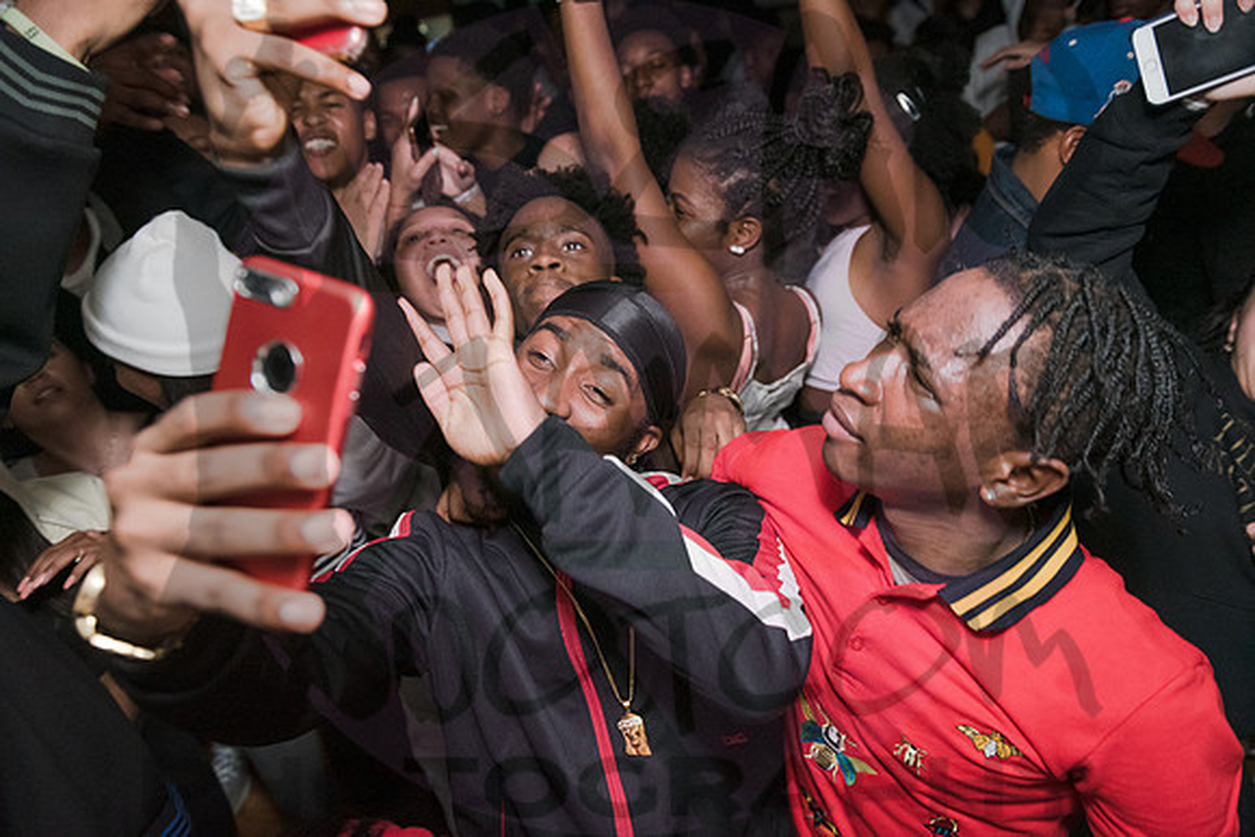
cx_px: 628
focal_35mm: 24
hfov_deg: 73.7
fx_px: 837
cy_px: 418
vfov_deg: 53.2
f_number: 3.5
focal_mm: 24
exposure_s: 1/250
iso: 3200
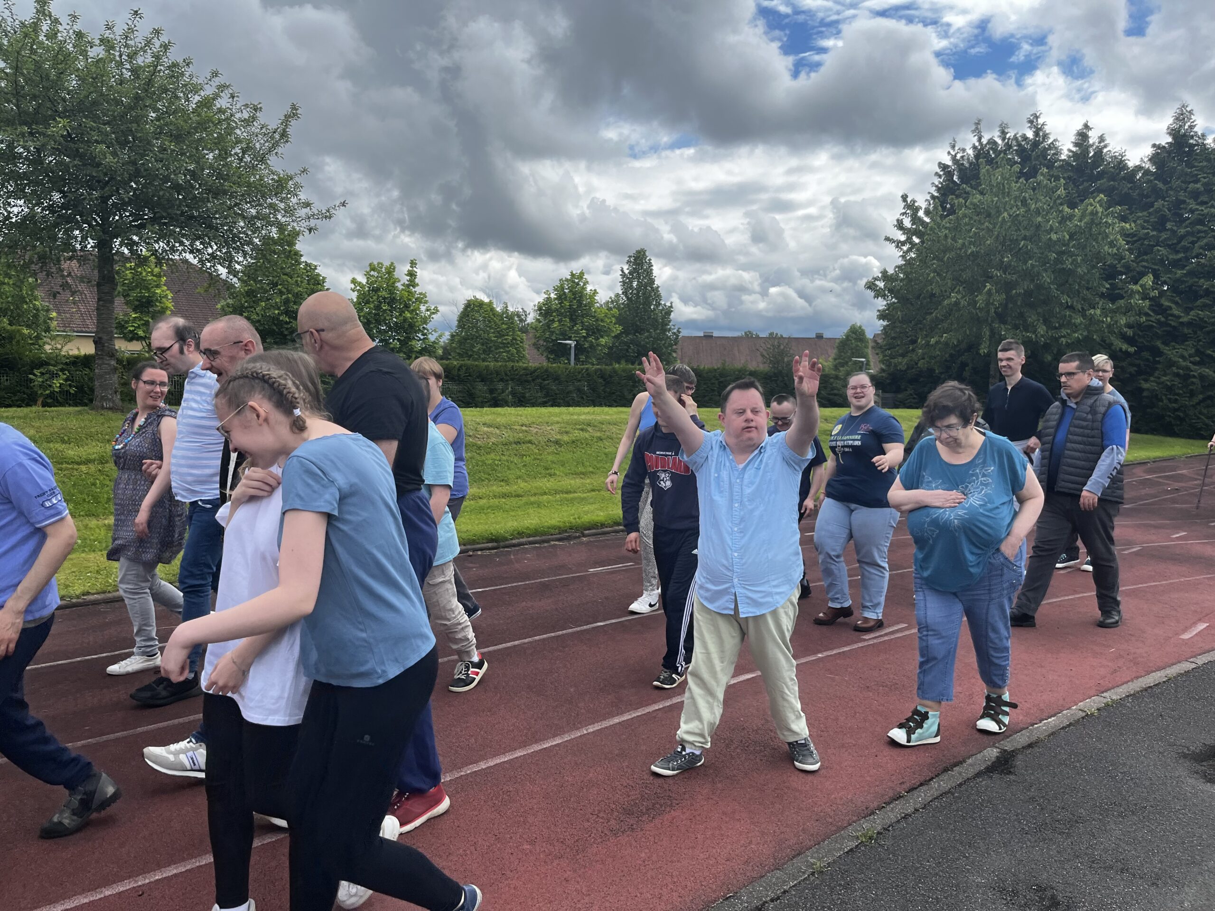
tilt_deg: -1.1
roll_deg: -0.3
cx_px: 608
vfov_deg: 53.1
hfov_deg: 67.3
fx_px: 913
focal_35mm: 26
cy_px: 456
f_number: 1.6
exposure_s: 1/2571
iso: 50
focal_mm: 5.1
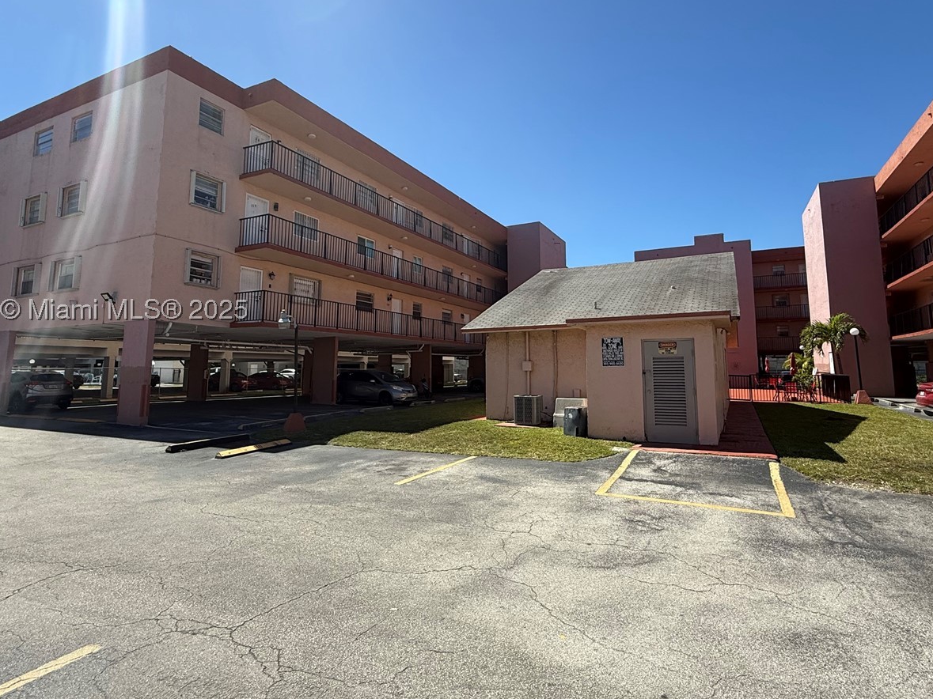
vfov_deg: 68.5
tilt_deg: +6.3
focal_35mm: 19
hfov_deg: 84.6
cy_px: 315
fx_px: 512
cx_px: 481
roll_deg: -0.1
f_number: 2.2
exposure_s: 1/1656
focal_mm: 2.22
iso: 50
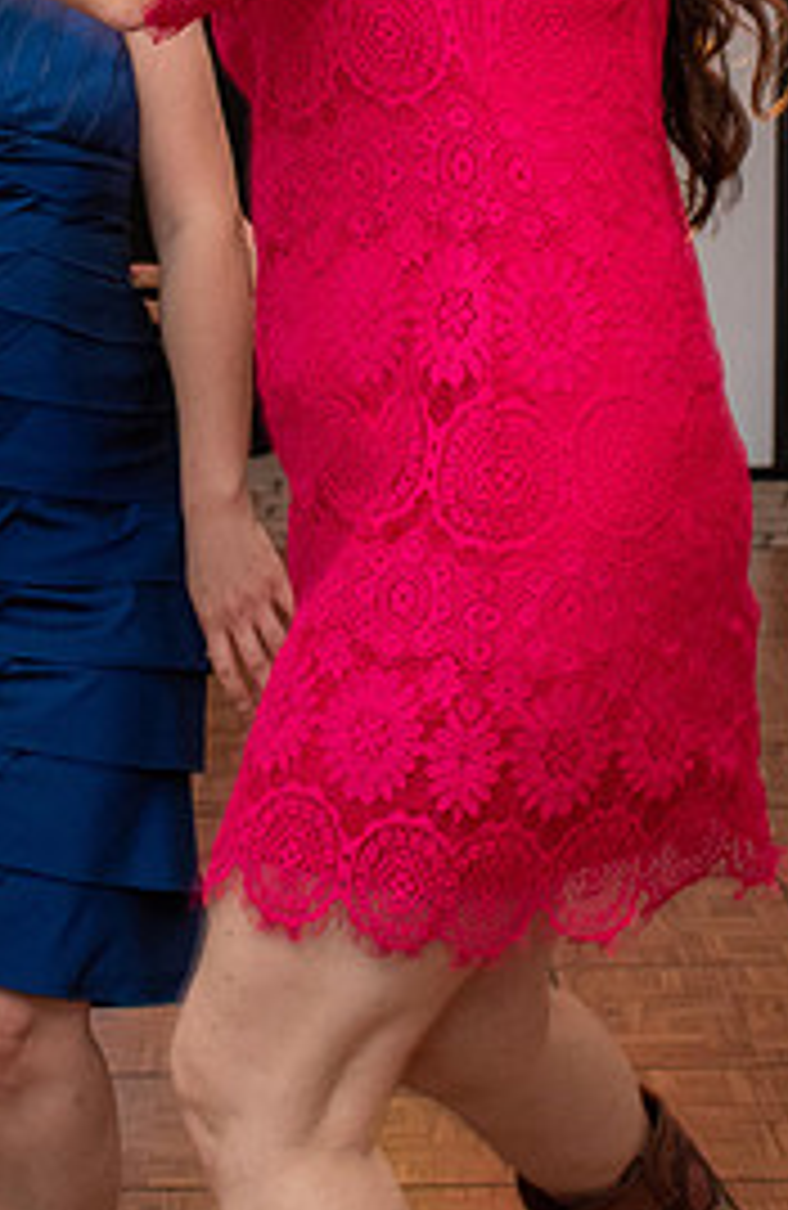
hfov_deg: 13.2
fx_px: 3406
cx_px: 284
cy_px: 66
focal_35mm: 102
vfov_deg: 19.7
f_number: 4.5
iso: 800
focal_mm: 22
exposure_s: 1/80
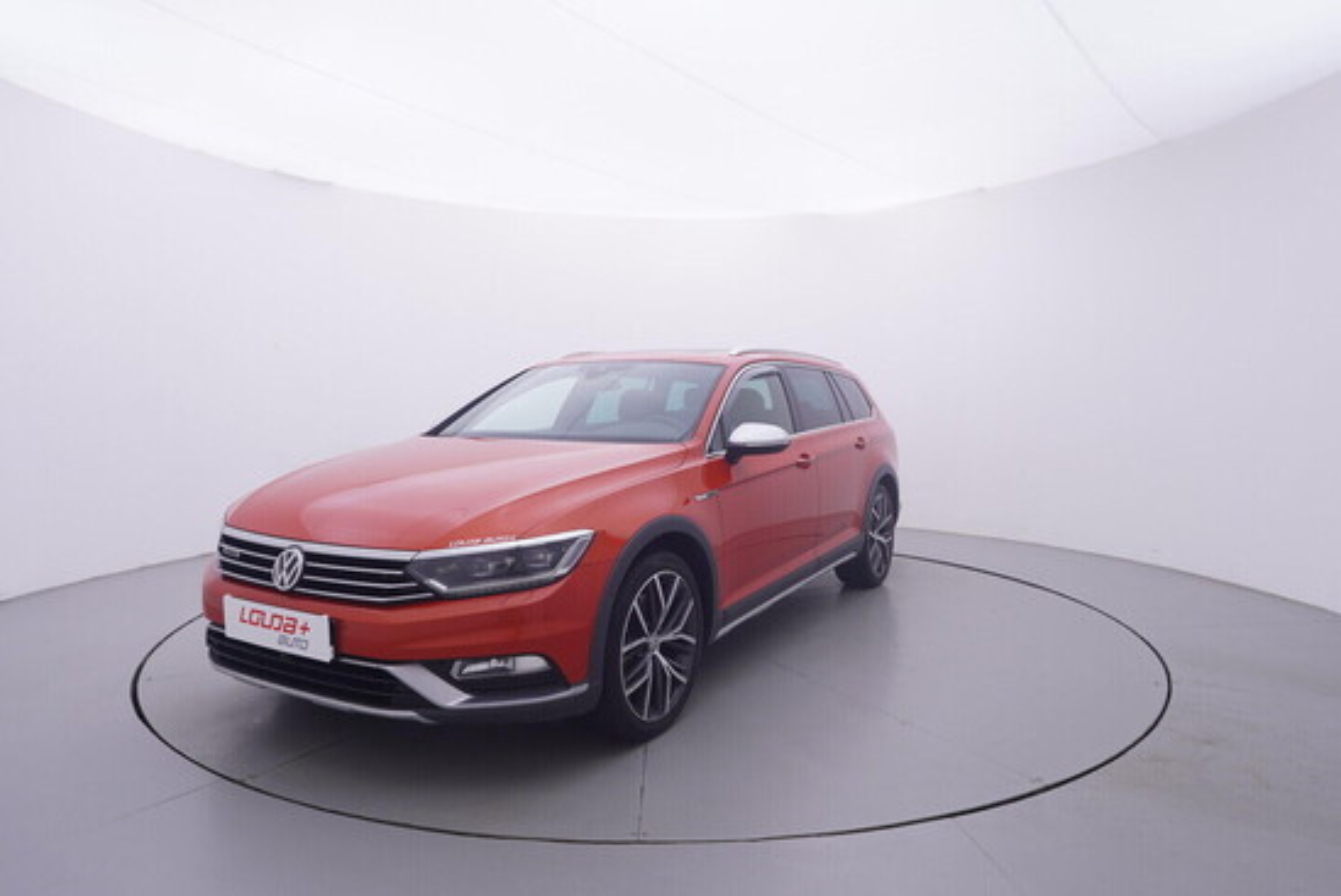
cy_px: 448
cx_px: 670
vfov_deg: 56.2
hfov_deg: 77.3
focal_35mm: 22
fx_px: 839
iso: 200
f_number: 5
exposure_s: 1/80
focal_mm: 15
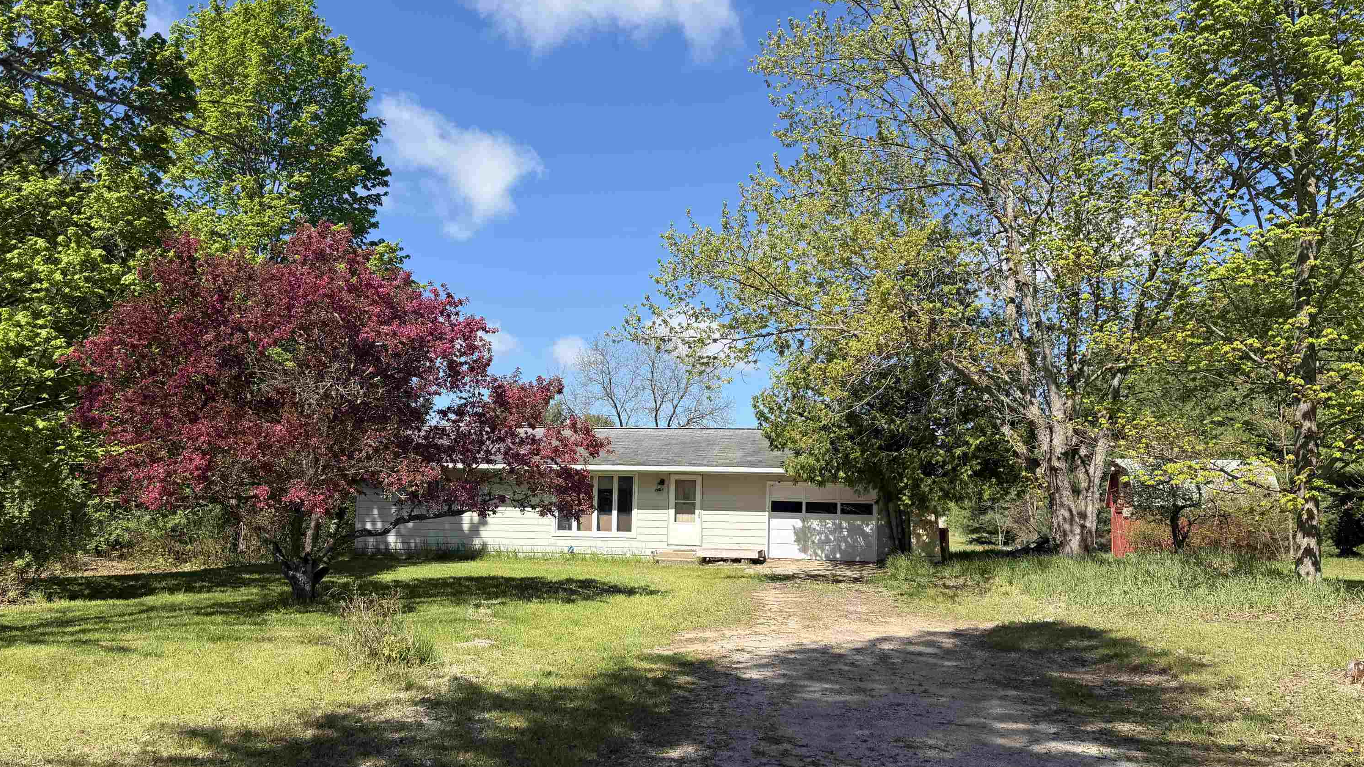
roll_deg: -1.1
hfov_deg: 69.9
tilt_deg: +3.5
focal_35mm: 27
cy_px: 451
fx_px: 976
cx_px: 678
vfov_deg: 42.7
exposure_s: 1/2907
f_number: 1.78
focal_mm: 6.76
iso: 80
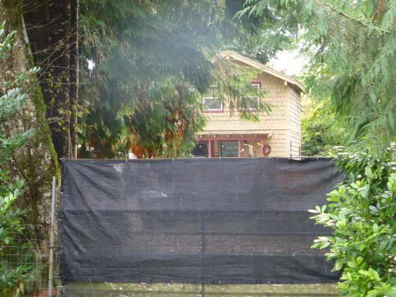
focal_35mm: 90
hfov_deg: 21.8
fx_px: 1030
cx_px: 198
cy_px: 148
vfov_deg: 16.4
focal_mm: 16.1
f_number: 5.2
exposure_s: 1/60
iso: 320
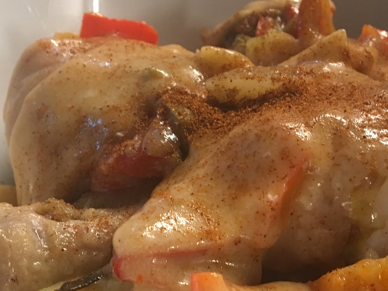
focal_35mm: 60
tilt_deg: -41.9
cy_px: 220
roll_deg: -5.3
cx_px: 241
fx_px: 673
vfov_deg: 24.1
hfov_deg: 32.0
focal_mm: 4.15
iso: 160
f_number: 2.2
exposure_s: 1/33
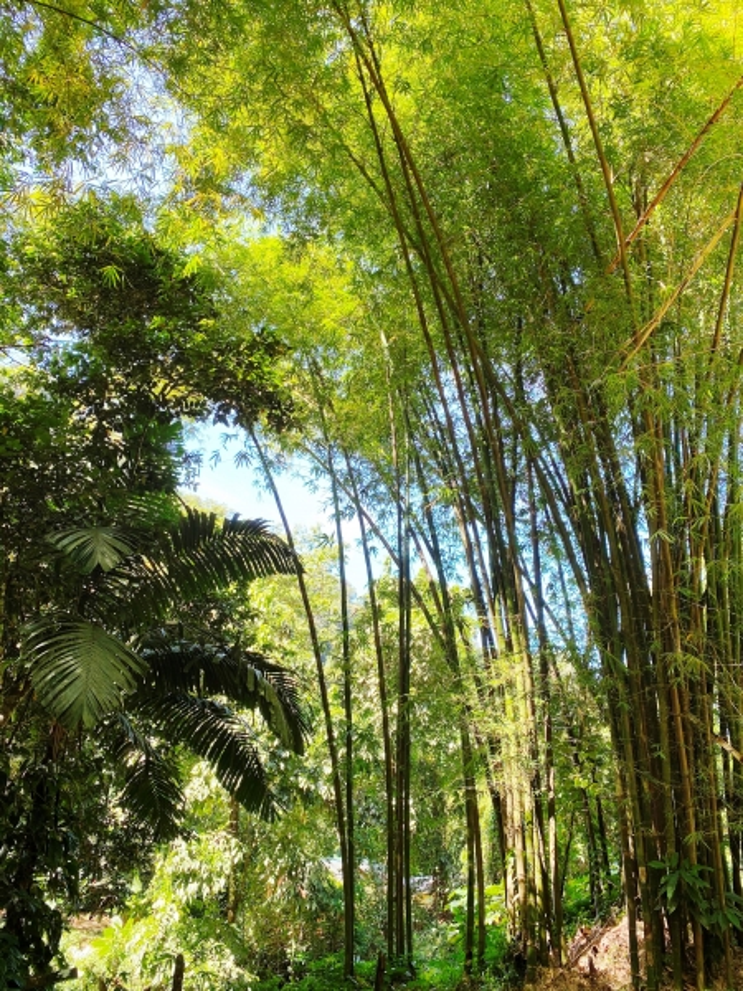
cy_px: 496
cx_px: 372
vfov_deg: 67.3
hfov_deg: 53.1
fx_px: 744
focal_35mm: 26
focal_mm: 4.25
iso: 32
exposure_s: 1/127
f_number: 1.8
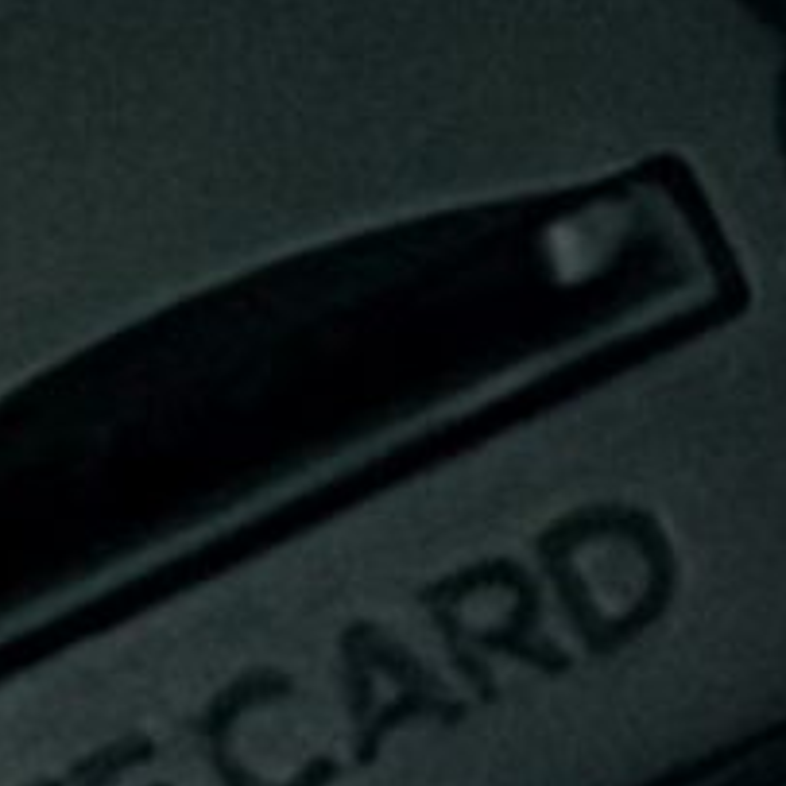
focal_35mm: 389
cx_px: -1016
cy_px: 374
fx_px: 9993
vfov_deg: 4.5
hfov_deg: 4.4
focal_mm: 6.76
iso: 640
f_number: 1.78
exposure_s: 1/30
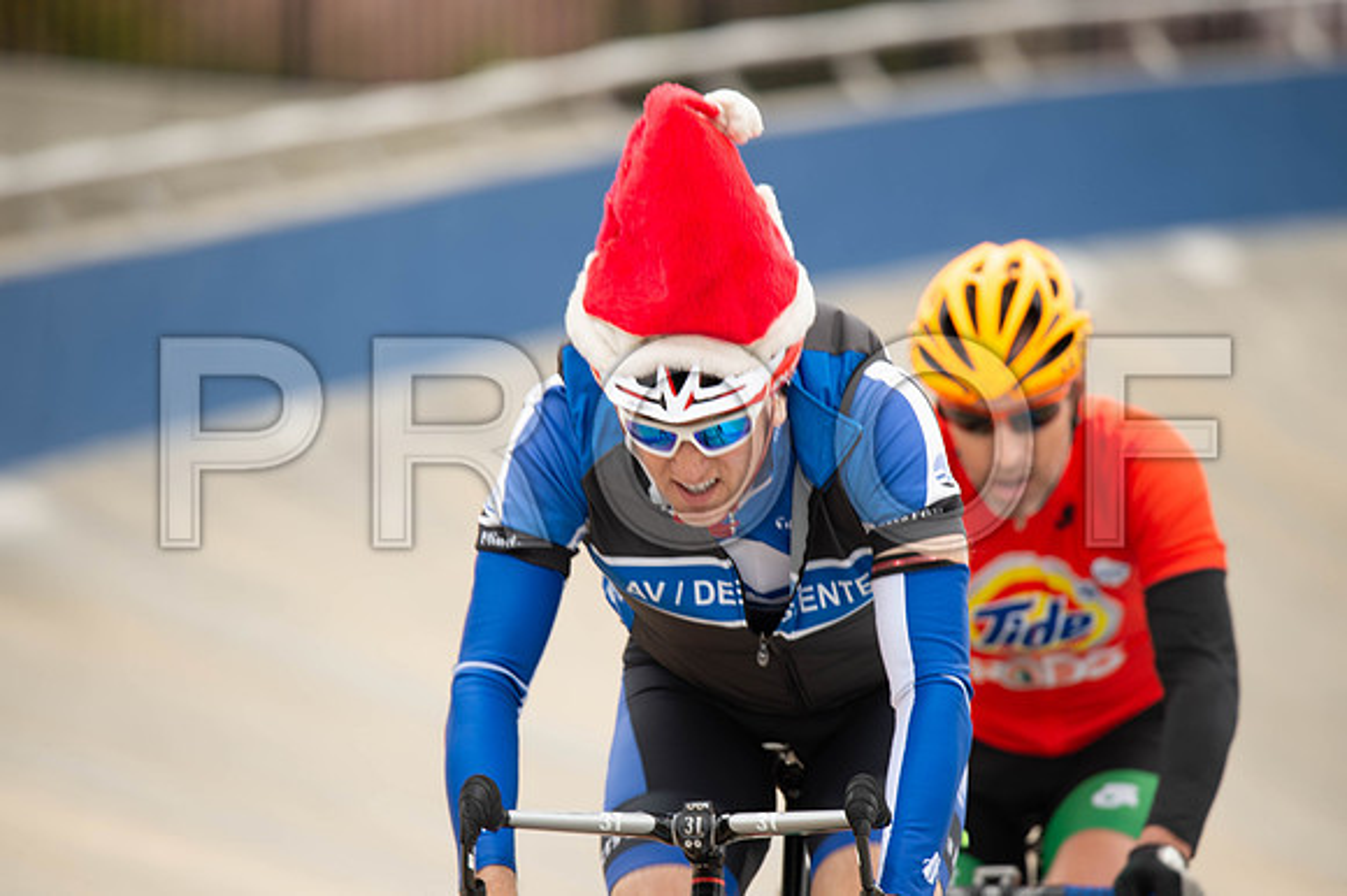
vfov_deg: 3.1
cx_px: 674
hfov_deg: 4.6
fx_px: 16827
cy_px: 448
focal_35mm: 450
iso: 250
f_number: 6.3
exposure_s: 1/125
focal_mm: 450
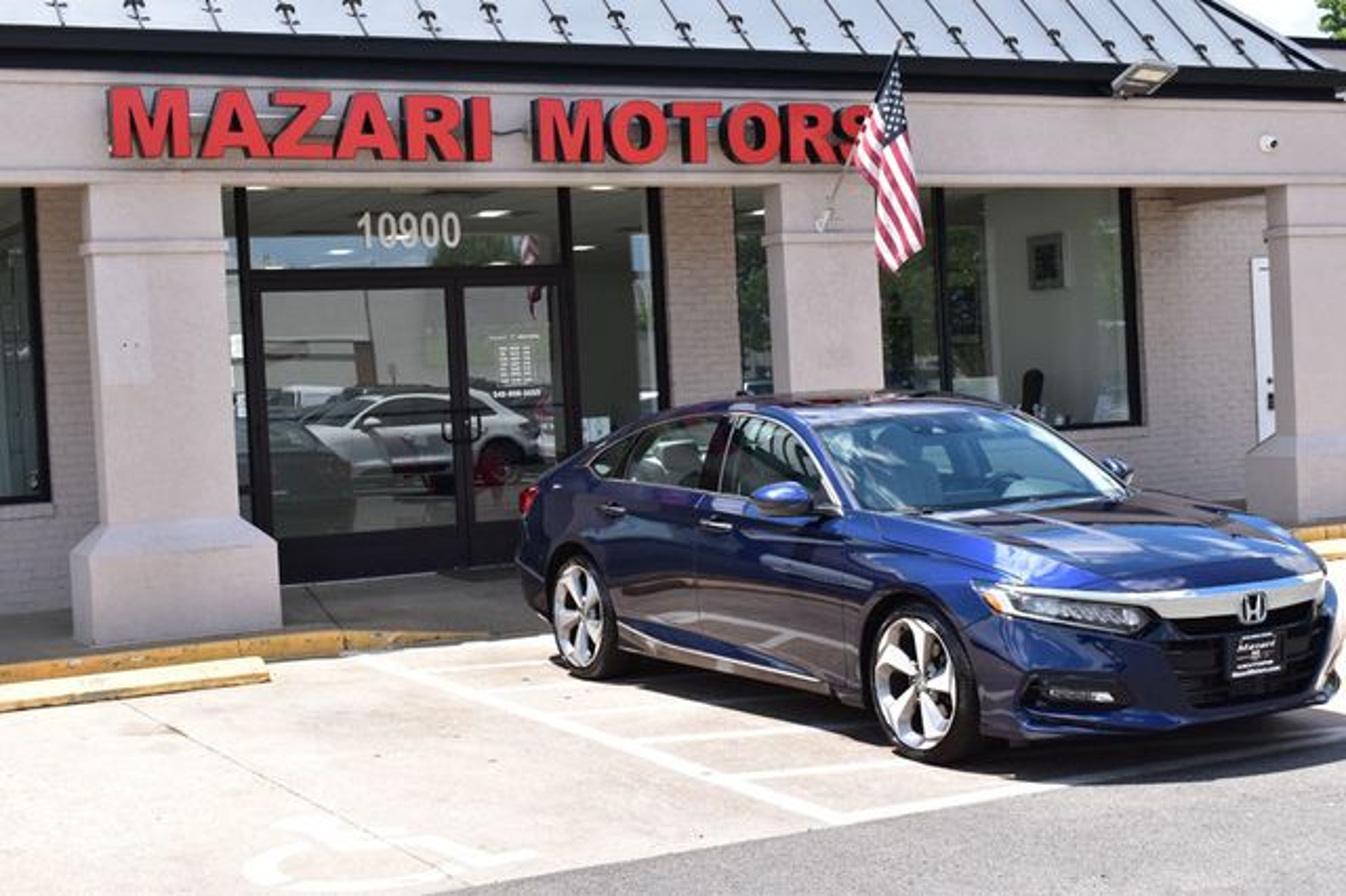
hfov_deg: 36.9
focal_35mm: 54
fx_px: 2018
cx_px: 673
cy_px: 448
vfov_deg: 25.0
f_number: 11
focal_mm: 36
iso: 400
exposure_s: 1/400
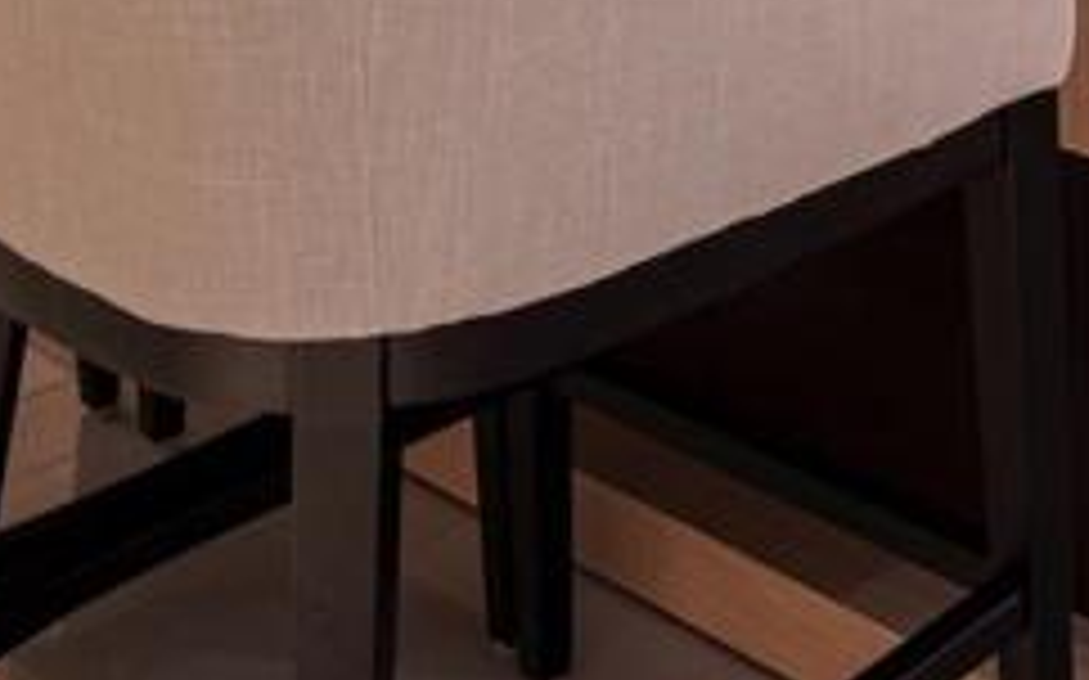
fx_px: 2433
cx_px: 1359
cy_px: -648
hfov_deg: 22.9
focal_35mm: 82
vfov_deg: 13.7
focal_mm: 18
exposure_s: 1/1.67
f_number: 6.3
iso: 100
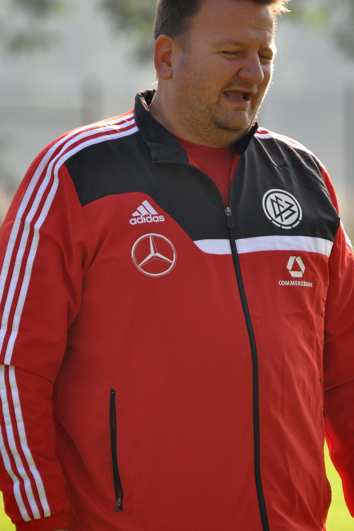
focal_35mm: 605
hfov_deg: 2.3
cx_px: 204
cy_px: 267
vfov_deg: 3.4
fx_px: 8922
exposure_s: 1/500
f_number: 5.6
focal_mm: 300
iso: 400
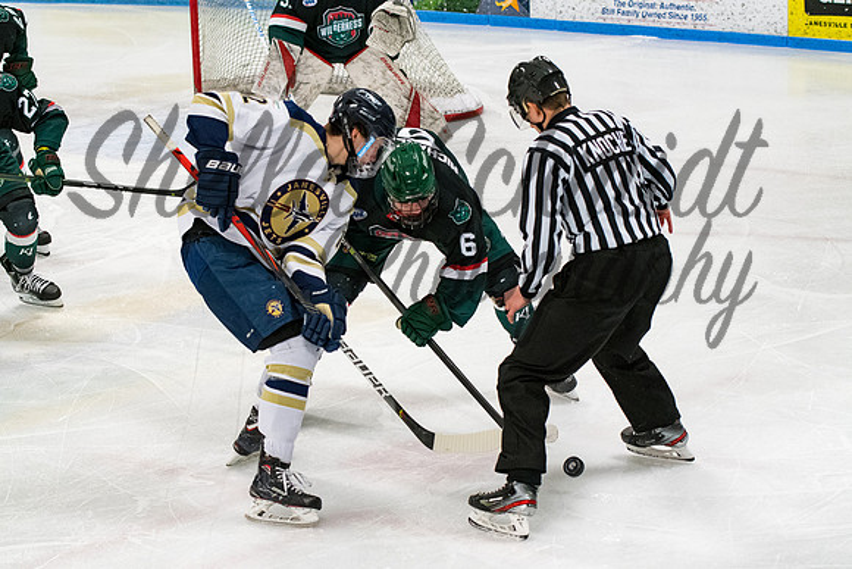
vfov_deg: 12.7
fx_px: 2548
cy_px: 292
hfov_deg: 19.0
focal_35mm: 108
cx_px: 415
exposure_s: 1/800
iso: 2500
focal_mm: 70
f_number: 3.5
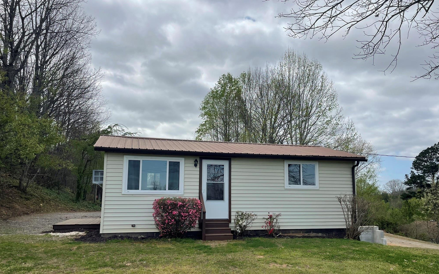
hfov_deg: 66.5
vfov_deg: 44.4
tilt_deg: +6.6
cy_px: 159
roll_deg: +0.4
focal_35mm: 28
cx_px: 221
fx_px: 335
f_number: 1.6
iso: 32
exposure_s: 1/4831
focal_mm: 4.2
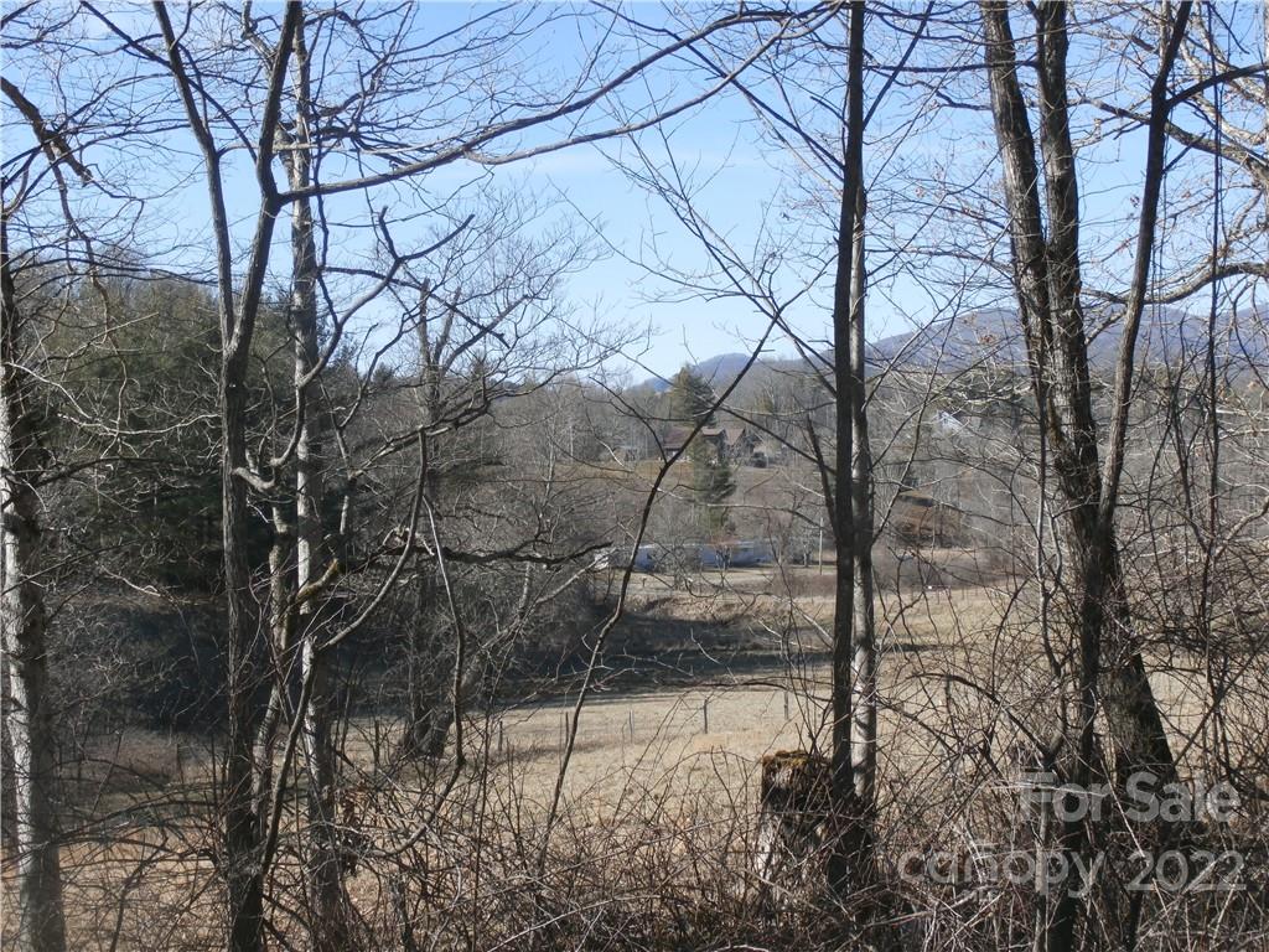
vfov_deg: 26.6
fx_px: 2016
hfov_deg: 34.9
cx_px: 634
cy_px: 476
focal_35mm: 55
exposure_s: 1/400
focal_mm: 9.76
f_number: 4.1
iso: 100
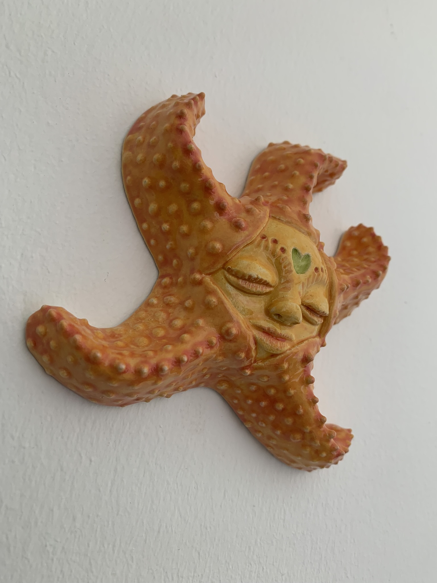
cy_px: 292
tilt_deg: +18.3
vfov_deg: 67.3
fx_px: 438
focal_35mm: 26
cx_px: 218
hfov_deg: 53.1
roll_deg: -15.5
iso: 50
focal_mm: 4.25
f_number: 1.8
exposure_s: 1/121
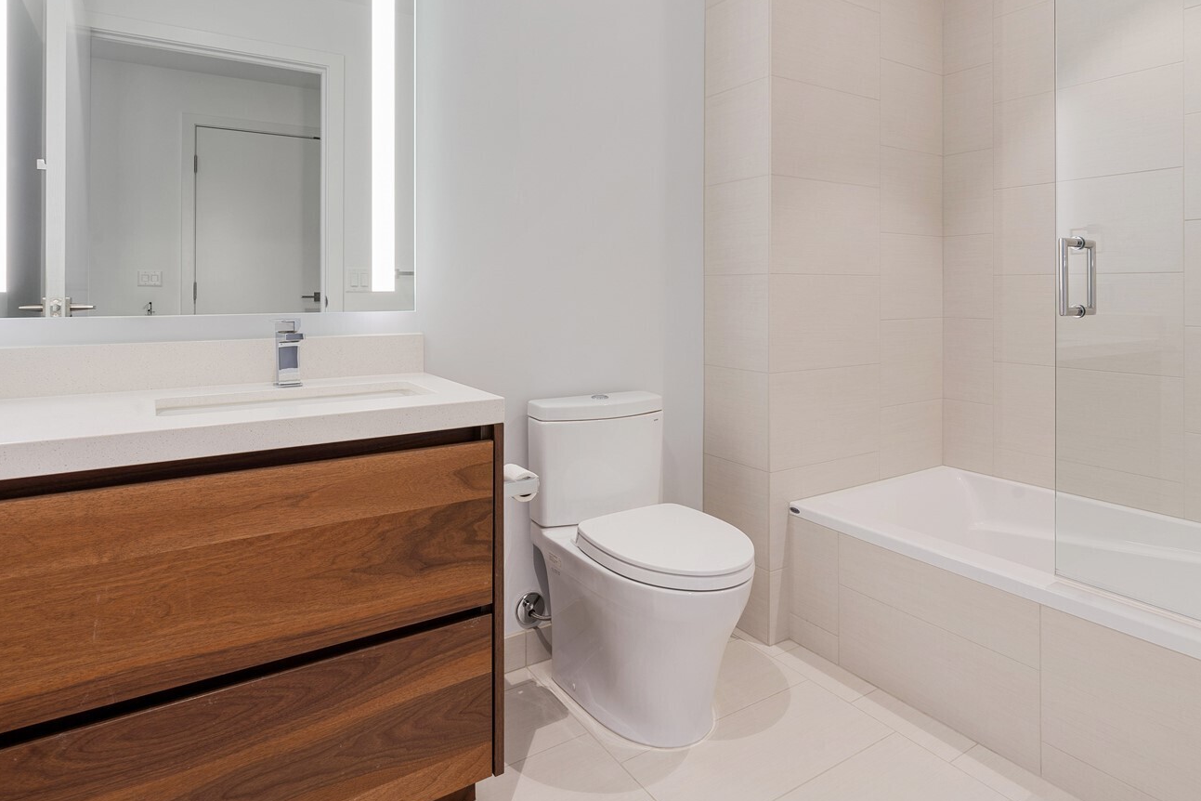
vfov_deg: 58.6
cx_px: 710
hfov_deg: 80.4
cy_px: 291
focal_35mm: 21
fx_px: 701
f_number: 11
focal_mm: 16
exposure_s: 1/4
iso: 100
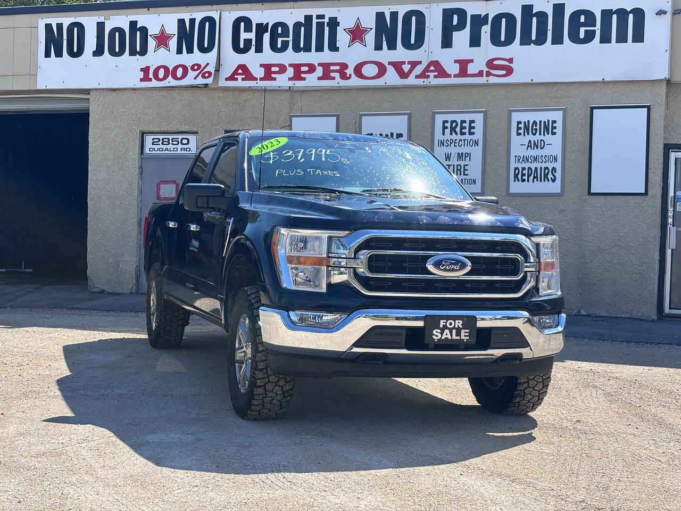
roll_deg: -2.0
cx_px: 340
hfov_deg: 36.8
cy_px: 256
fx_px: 1023
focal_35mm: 52
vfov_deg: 28.0
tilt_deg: -1.2
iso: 32
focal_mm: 5.96
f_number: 1.6
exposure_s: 1/1724
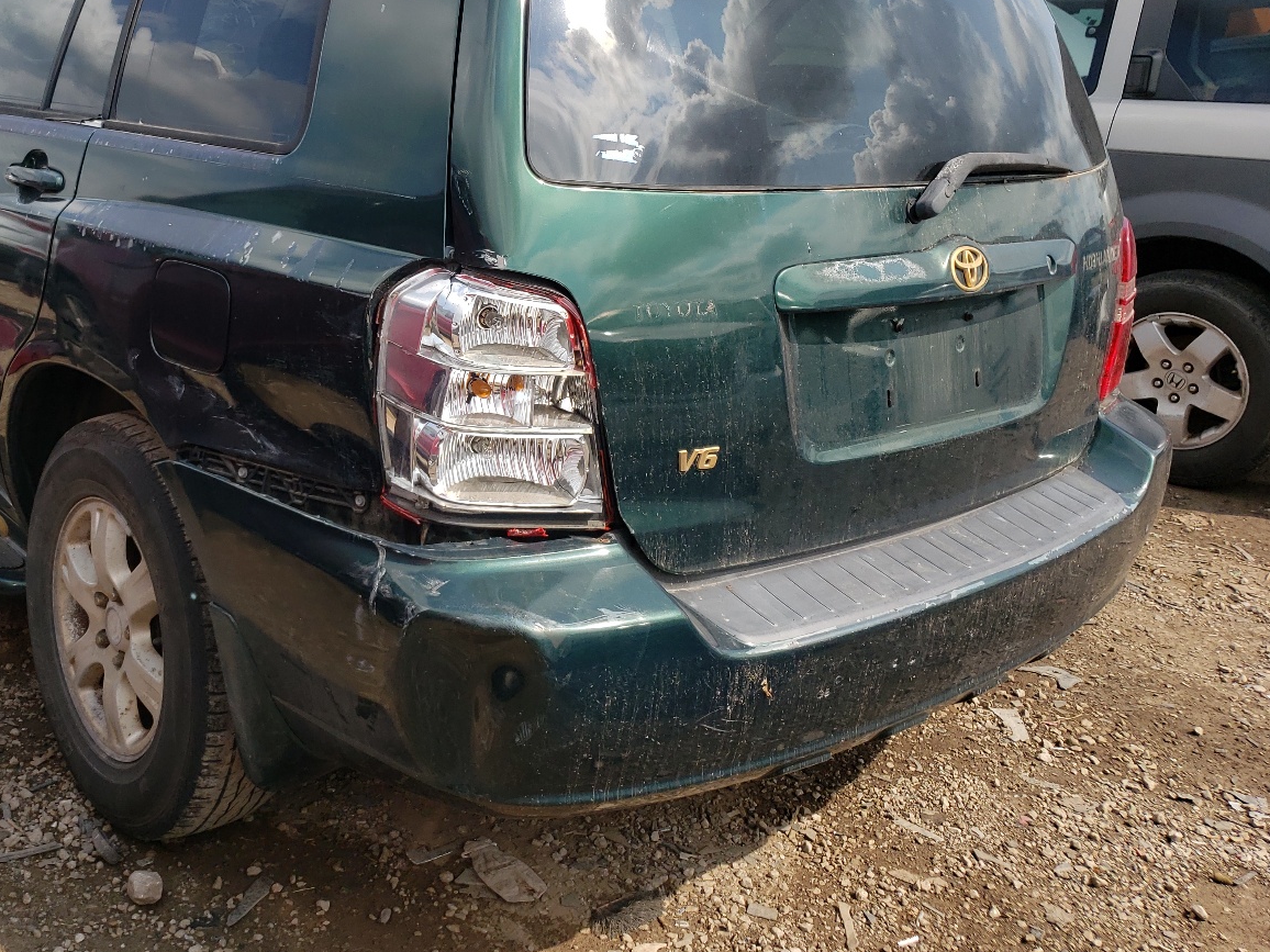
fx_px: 1321
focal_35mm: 36
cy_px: 327
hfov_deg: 50.4
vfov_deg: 39.2
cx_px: 415
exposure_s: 1/2500
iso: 50
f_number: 1.5
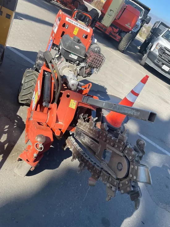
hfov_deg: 53.1
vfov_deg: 67.3
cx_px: 85
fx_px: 170
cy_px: 114
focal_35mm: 26
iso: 32
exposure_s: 1/1401
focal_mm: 4.2
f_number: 1.6
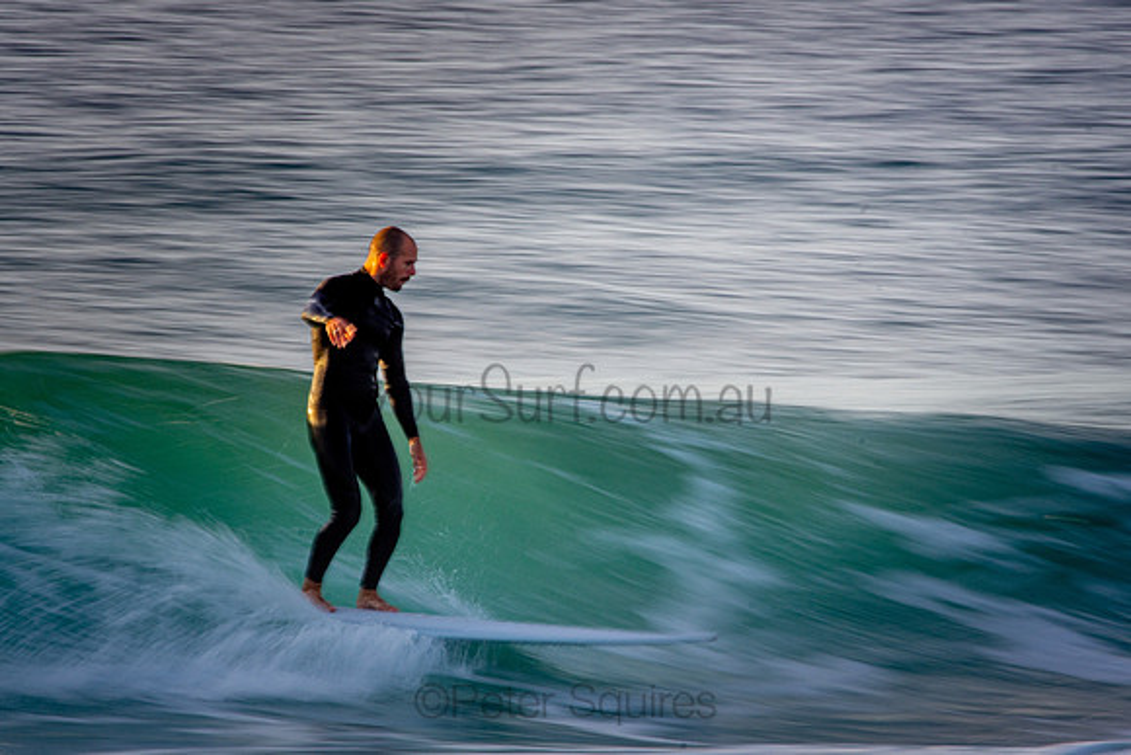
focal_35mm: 869
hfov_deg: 2.4
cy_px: 372
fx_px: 27312
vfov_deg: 1.6
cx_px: 574
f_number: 20
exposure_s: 1/20
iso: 100
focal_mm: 500
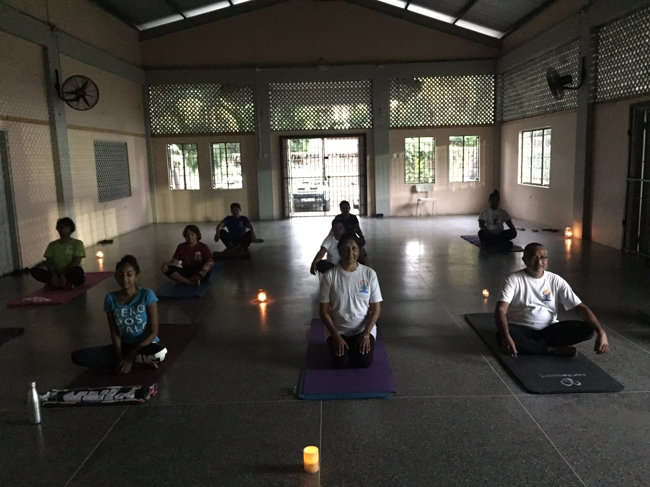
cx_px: 325
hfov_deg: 61.7
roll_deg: +0.7
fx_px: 545
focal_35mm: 29
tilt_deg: -10.0
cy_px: 244
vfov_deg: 48.2
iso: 1250
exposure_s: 1/15
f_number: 2.2
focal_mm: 4.15
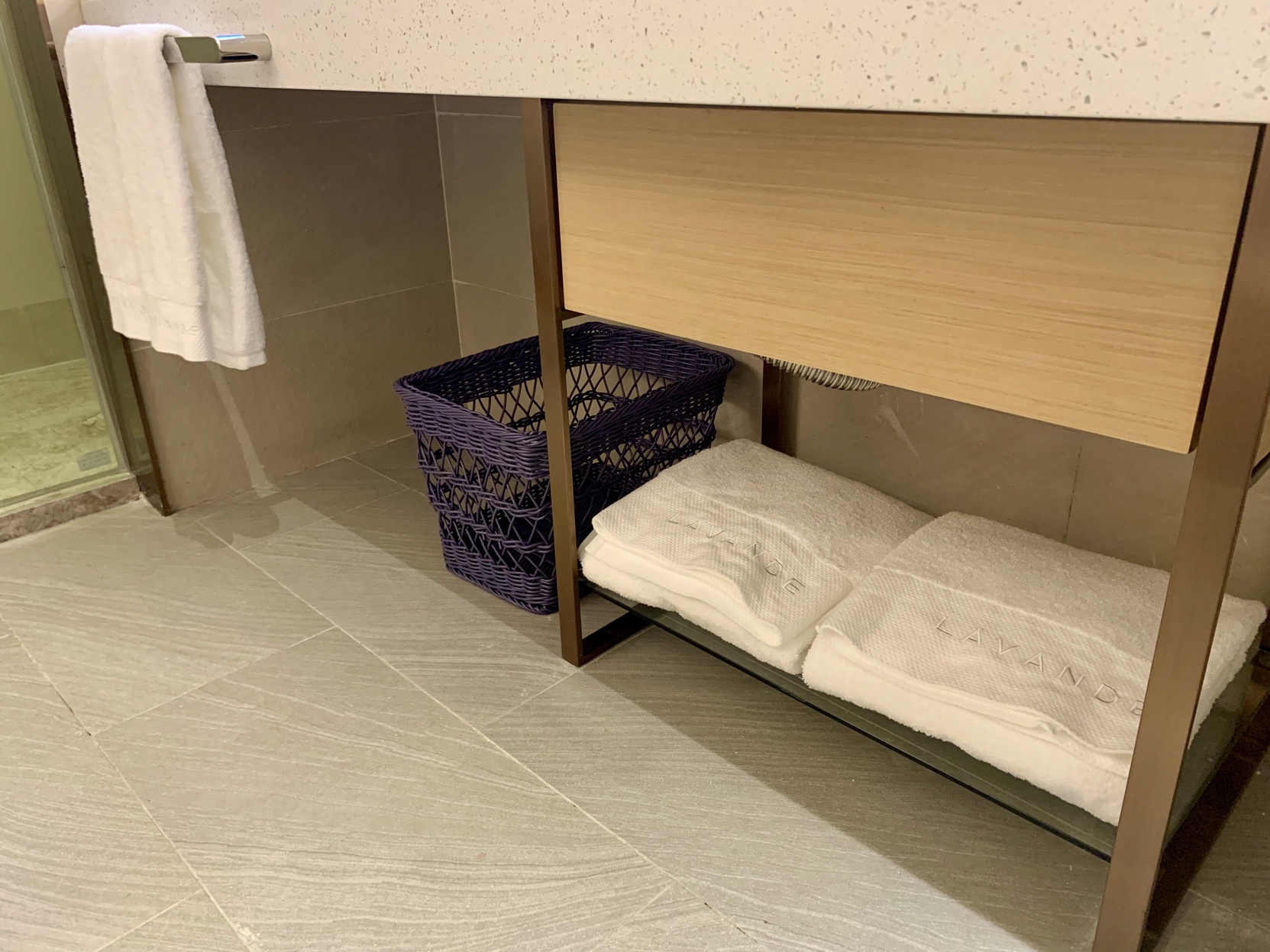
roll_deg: +2.0
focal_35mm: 26
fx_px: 954
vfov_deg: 53.1
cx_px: 635
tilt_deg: -23.9
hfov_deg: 67.3
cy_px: 476
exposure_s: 1/50
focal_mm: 4.25
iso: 400
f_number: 1.8
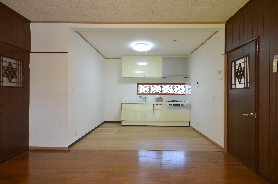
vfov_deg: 59.3
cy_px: 92
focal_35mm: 21
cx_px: 139
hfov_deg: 81.3
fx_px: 162
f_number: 13
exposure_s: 1/8
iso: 500
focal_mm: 14
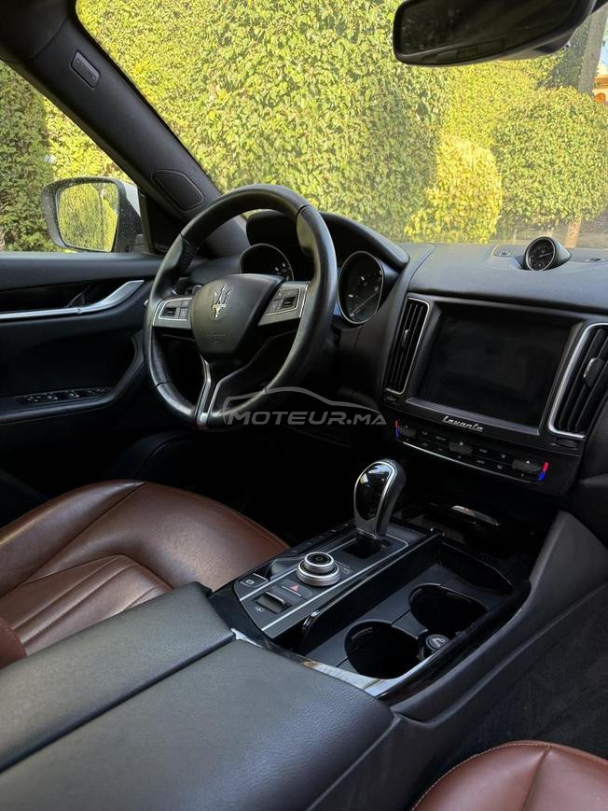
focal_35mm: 24
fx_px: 562
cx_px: 304
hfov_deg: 56.8
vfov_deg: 71.6
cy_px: 406
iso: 160
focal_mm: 6.76
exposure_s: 1/177
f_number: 1.78
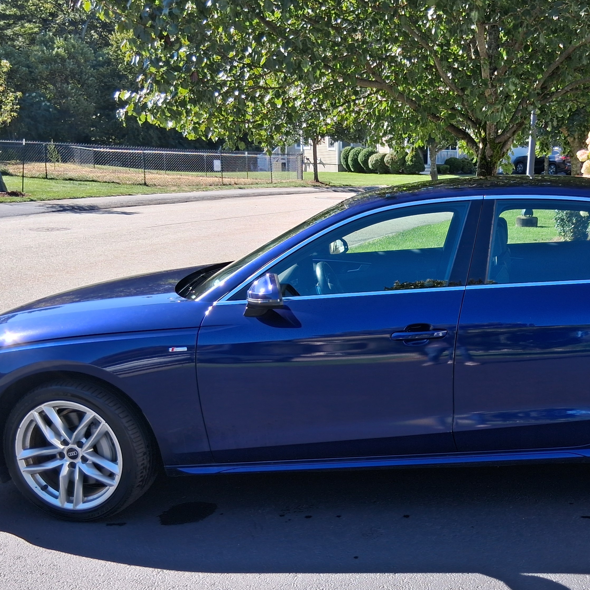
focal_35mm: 42
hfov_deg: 39.2
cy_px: 364
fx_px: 810
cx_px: 425
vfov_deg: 39.8
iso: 25
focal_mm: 3.98
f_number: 1.8
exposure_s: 1/219
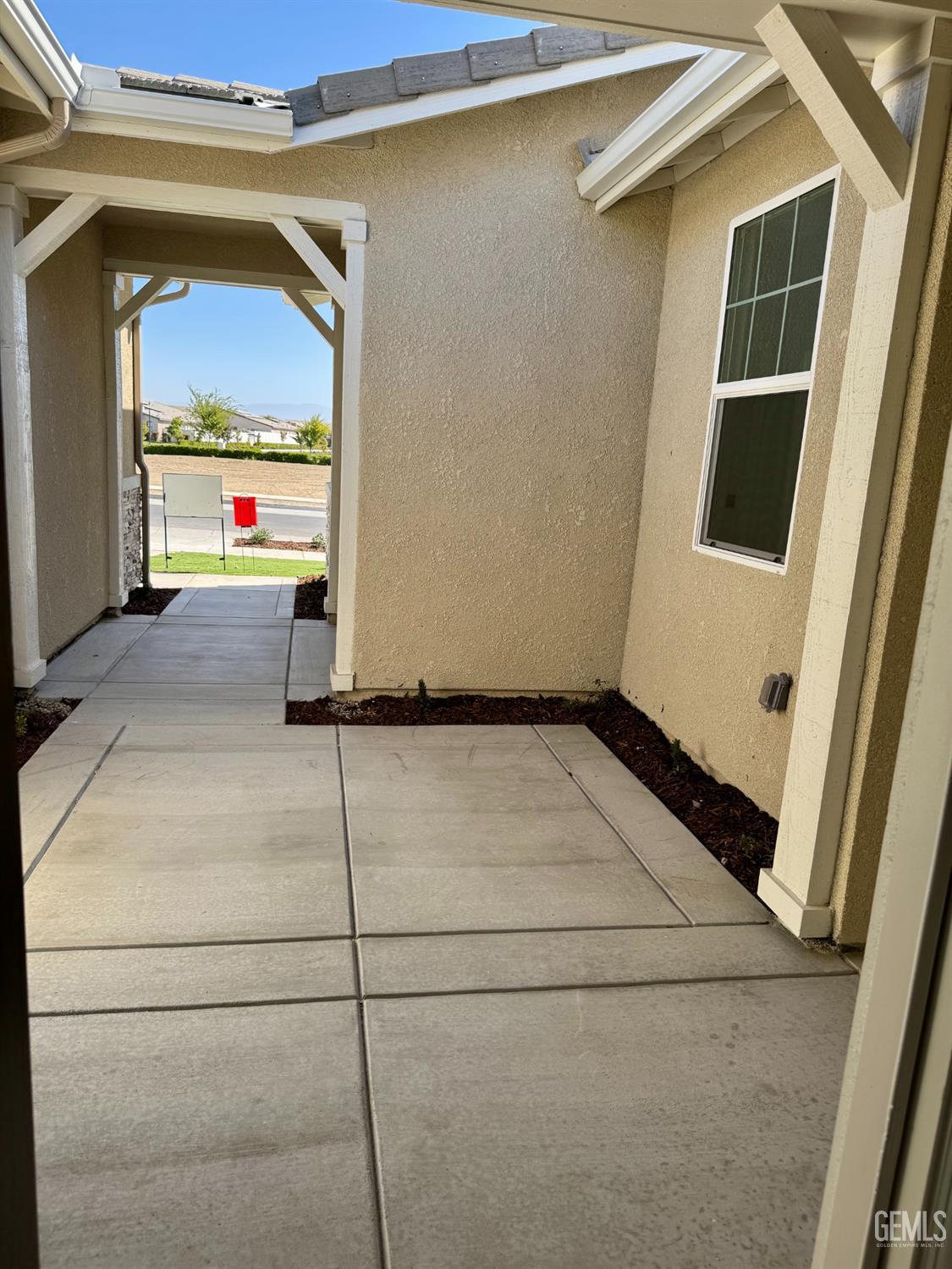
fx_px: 880
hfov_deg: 56.8
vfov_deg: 71.6
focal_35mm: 24
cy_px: 634
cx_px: 476
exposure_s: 1/876
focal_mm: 6.76
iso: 80
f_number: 1.78
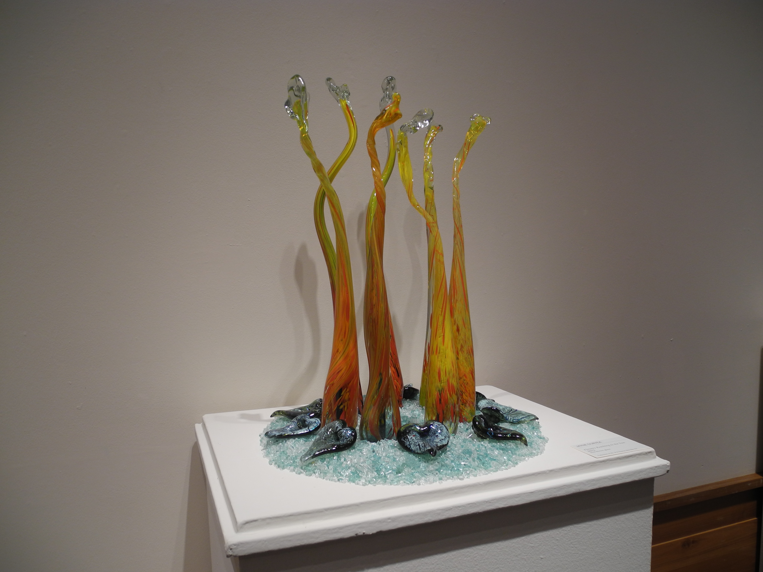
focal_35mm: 28
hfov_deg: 63.4
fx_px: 617
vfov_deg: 49.7
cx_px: 382
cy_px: 286
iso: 100
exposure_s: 1/40
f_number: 2.8
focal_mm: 6
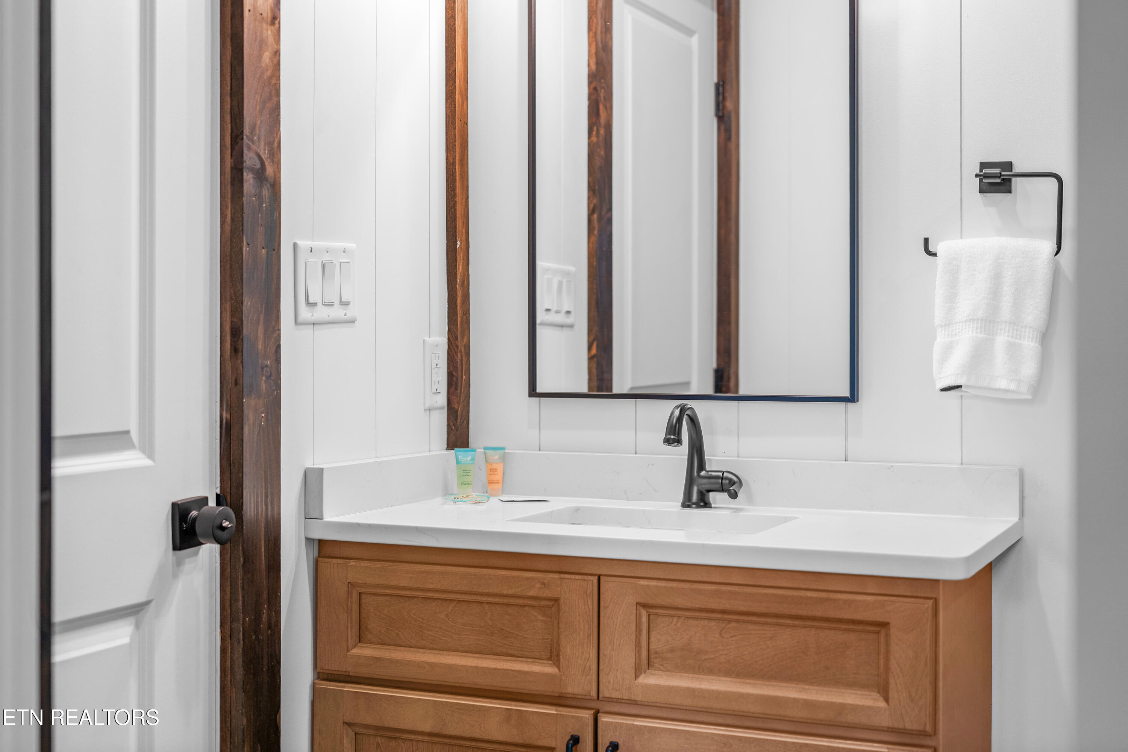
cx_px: 564
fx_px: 1567
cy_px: 376
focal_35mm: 50
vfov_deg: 27.0
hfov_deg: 39.6
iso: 100
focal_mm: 50
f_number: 2.8
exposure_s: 1/20
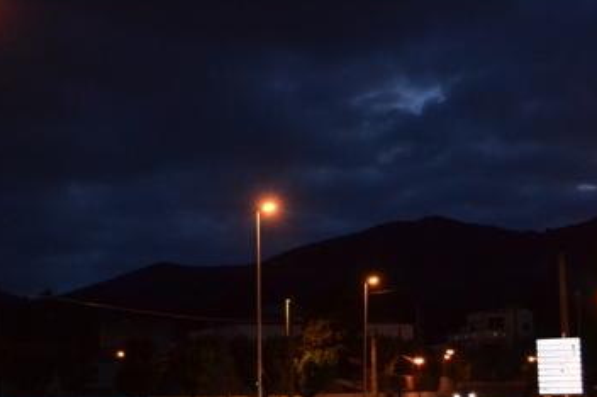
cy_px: 266
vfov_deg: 21.1
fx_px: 1060
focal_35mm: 64
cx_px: 305
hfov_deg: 31.4
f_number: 4.2
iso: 2500
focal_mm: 30
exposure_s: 1/60
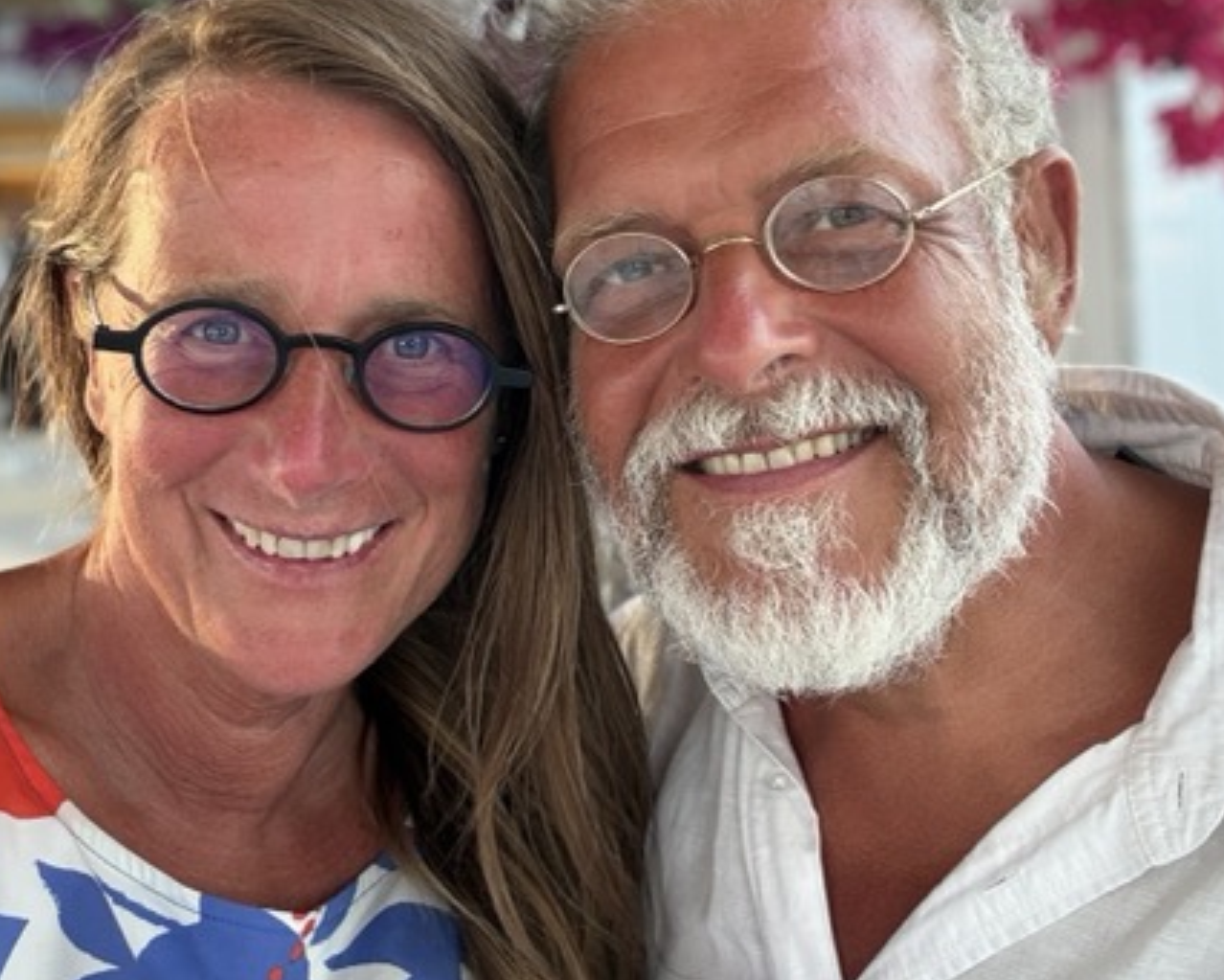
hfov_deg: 42.0
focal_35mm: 44
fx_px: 1594
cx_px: 609
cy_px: 342
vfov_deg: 33.9
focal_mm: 2.69
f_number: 1.9
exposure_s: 1/122
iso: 80
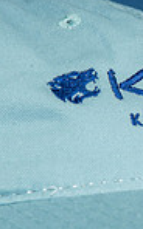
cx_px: 250
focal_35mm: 280
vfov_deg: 7.5
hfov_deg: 4.6
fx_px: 1753
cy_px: 122
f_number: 7.1
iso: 250
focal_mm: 70
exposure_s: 1/1600
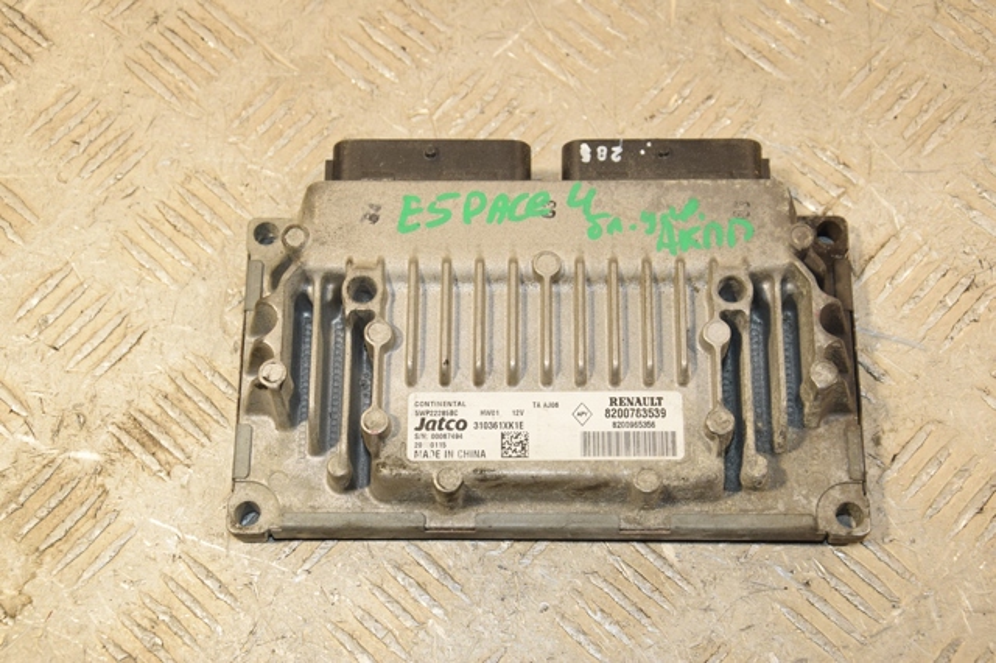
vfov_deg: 21.5
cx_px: 498
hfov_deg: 31.9
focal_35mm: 63
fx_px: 1742
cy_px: 332
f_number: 6.3
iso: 800
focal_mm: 42
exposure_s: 1/200
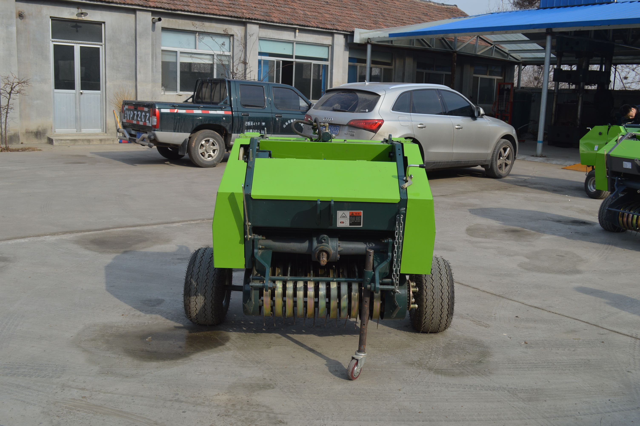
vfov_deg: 39.9
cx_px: 320
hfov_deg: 57.3
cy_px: 213
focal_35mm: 33
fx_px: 586
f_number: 7.1
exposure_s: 1/200
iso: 100
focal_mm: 22
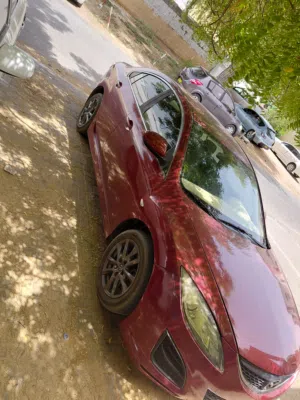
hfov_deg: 54.9
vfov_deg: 69.4
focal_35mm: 25
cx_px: 150
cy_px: 200
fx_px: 289
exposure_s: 1/375
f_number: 1.8
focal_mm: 4.69
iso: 50
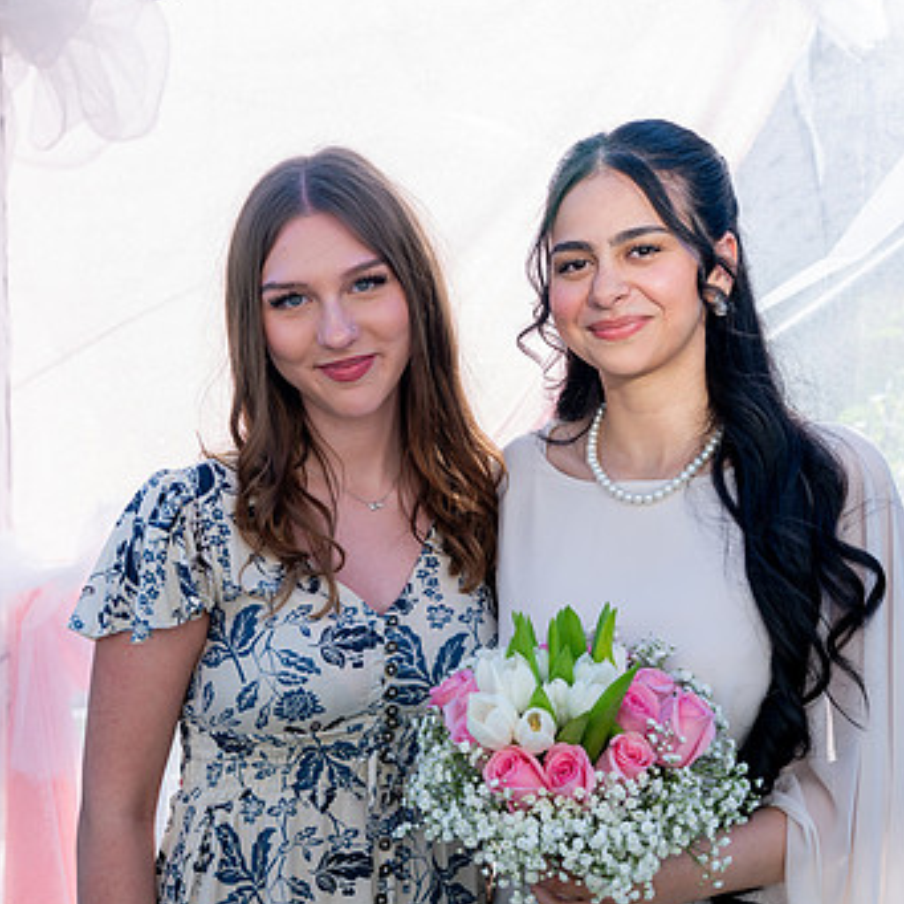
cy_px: 476
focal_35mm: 65
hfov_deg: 26.5
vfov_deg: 26.5
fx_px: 1920
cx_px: 445
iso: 200
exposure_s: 1/320
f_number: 5
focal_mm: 45
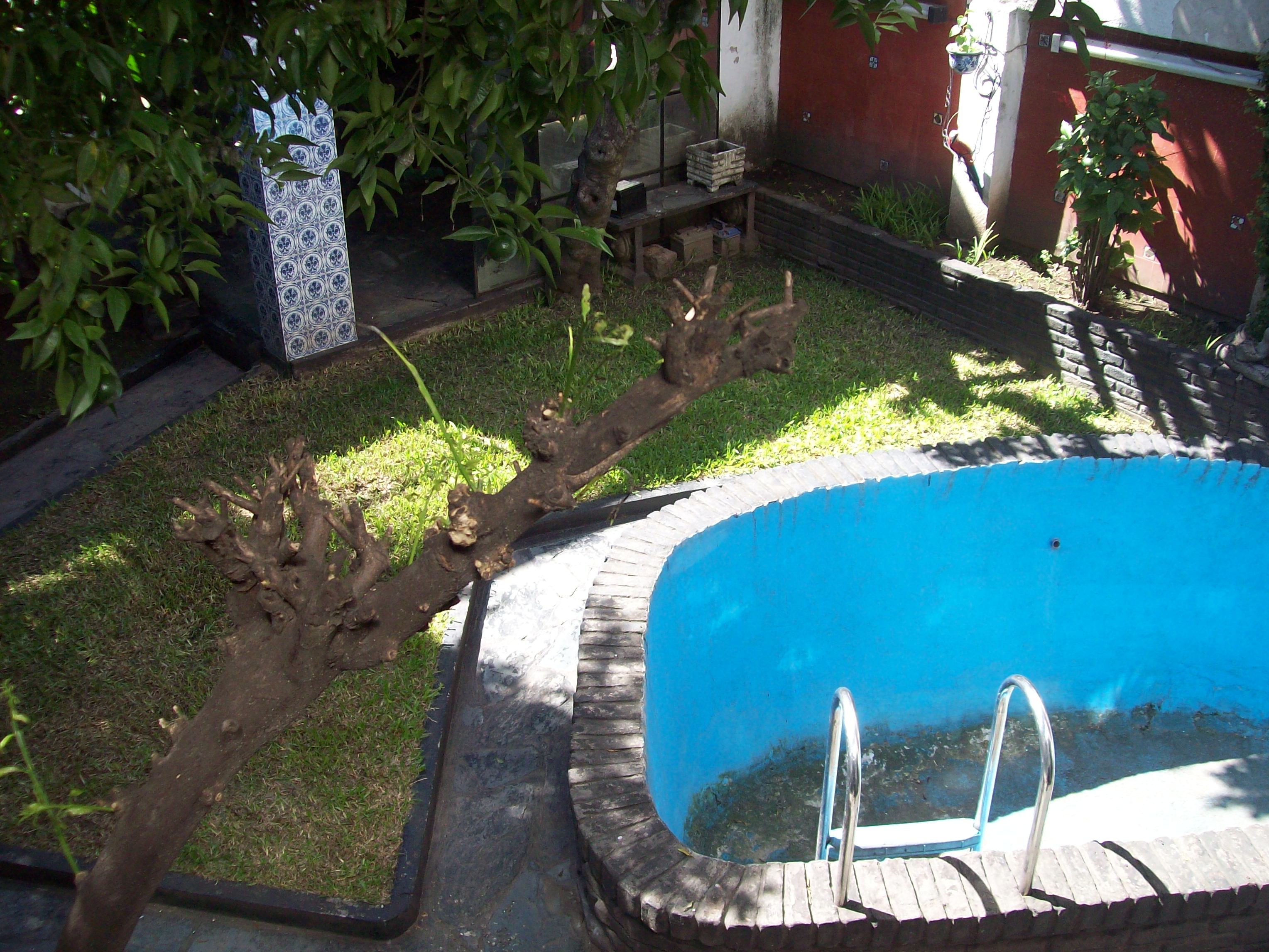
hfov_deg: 51.4
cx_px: 634
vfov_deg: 39.7
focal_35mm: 36
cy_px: 476
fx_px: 1320
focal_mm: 6
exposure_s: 1/223
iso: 80
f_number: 2.7
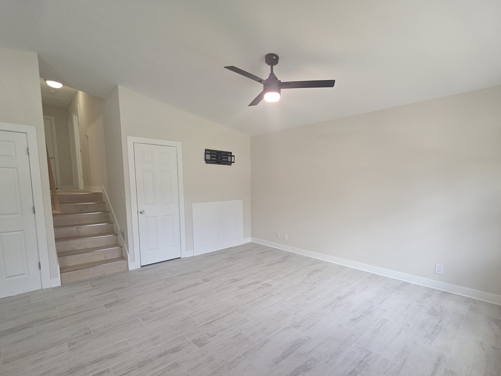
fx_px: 232
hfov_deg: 94.4
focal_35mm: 16
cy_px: 218
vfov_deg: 77.6
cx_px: 264
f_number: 1.9
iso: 64
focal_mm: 2.2
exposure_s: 1/50
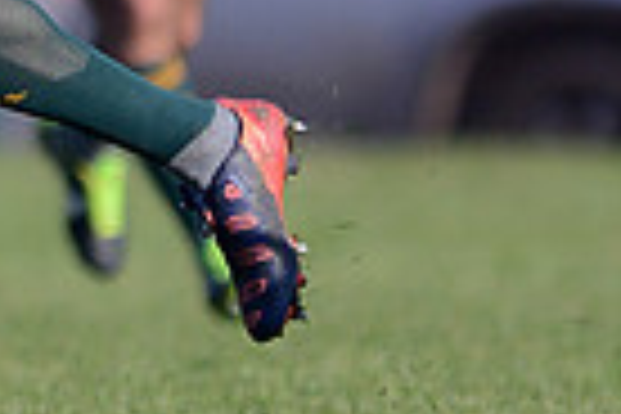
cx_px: -580
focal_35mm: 1769
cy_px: -425
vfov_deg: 0.8
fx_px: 30513
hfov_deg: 1.2
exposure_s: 1/2000
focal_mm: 420
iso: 400
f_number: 4
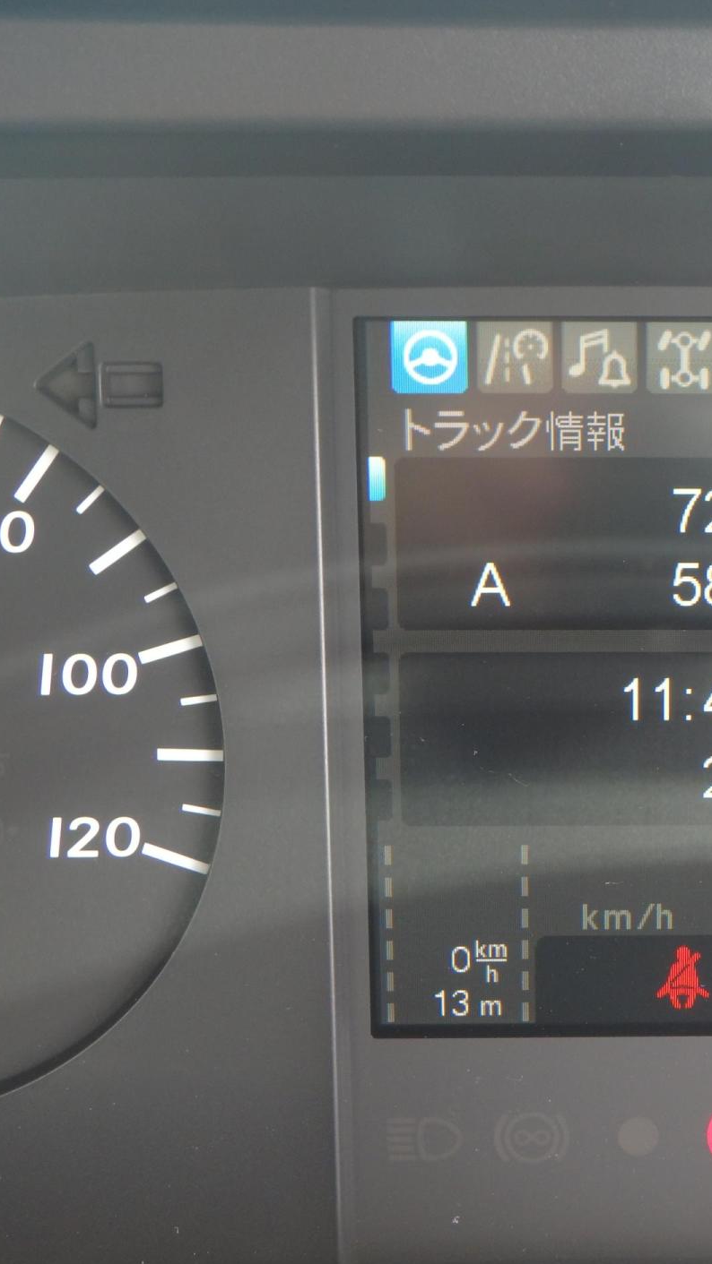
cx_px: 666
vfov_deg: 47.4
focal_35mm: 43
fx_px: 1443
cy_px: 630
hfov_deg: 26.6
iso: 200
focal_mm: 5.2
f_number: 4.6
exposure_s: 1/30
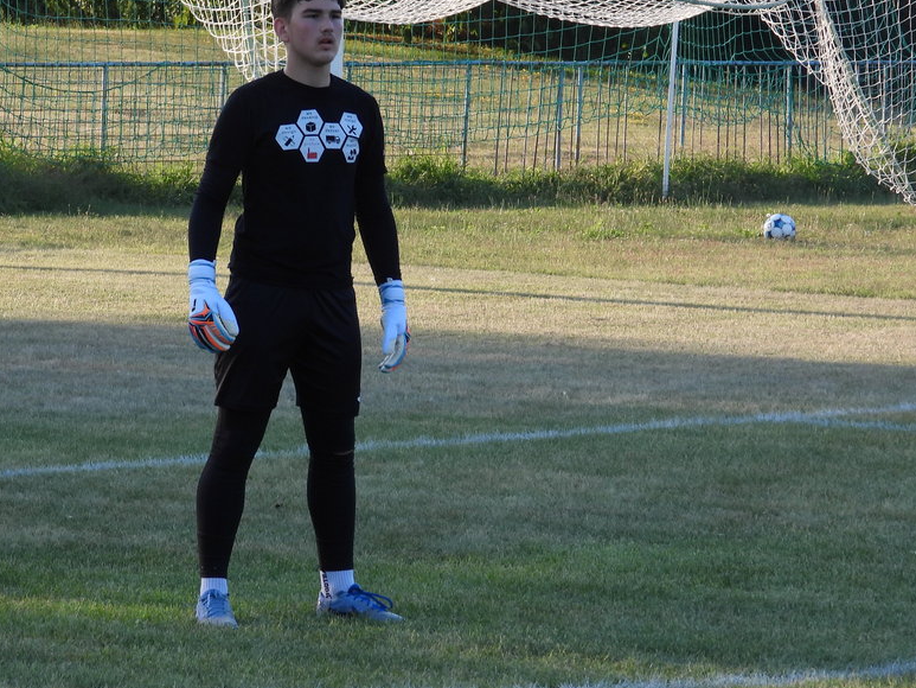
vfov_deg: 6.6
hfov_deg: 8.8
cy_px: 338
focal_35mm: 225
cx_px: 250
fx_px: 5955
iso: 100
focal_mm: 26.1
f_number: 4
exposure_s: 1/200
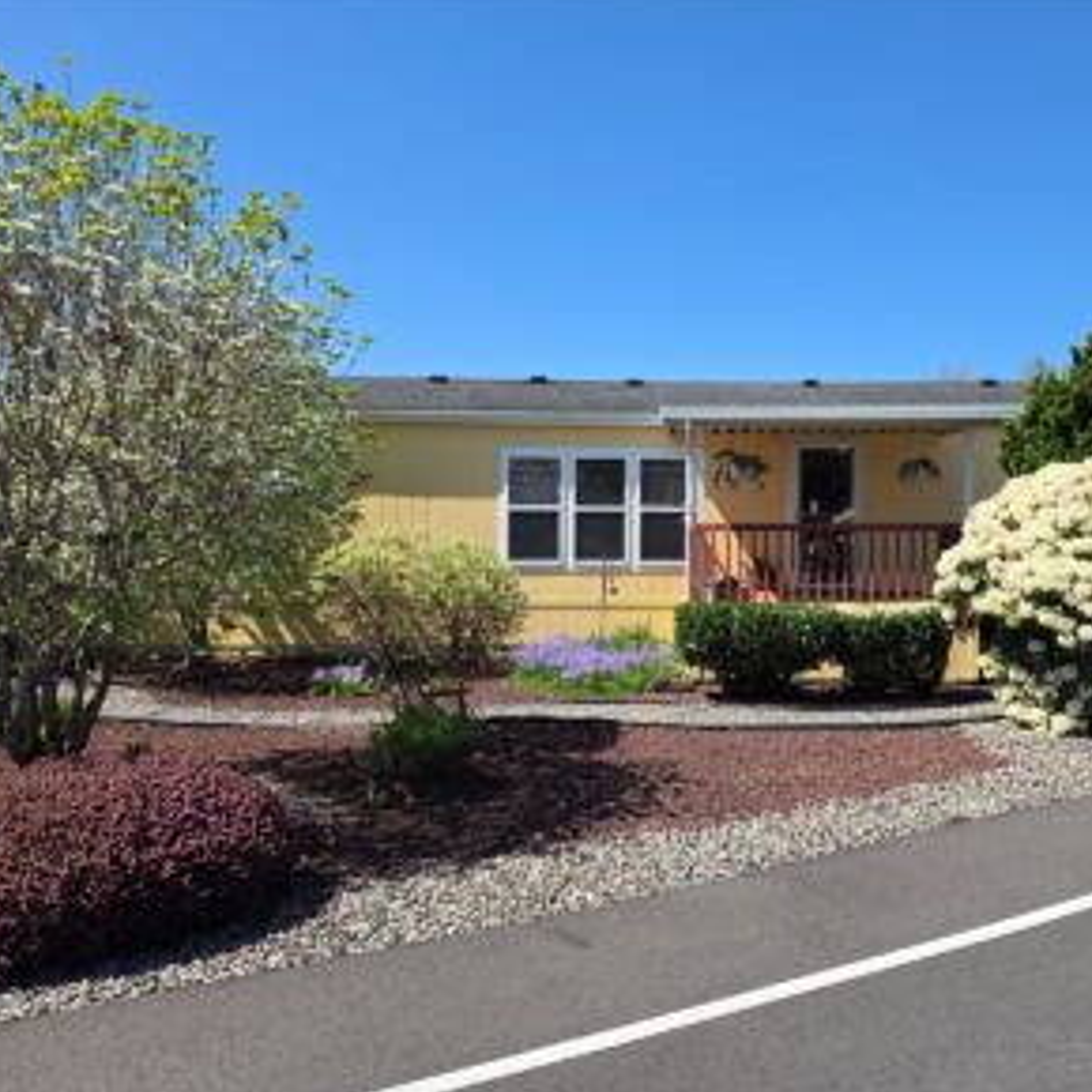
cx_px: 704
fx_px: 999
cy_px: 546
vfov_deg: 57.3
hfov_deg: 56.4
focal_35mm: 28
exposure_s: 1/5017
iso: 80
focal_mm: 6.25
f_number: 1.7
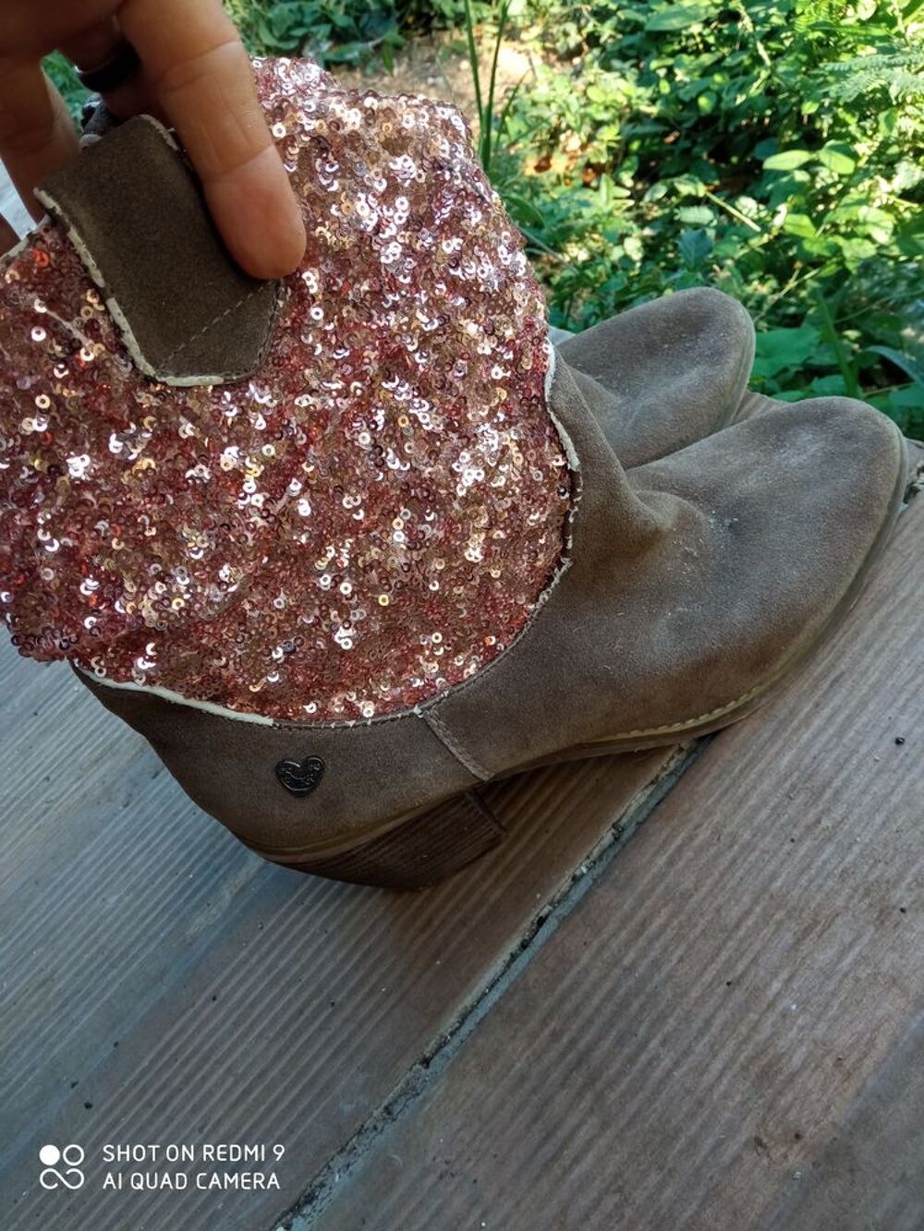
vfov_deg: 65.3
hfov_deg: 51.4
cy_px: 616
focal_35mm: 27
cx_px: 462
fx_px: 961
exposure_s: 1/60
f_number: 2.2
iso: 122
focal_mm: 3.79
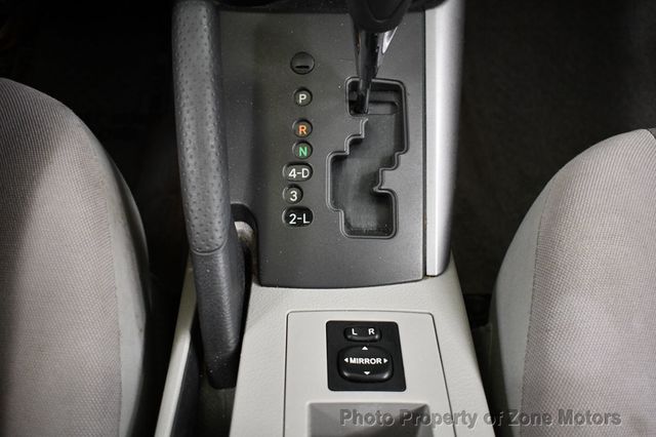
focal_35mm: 37
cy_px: 218
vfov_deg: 35.9
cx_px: 328
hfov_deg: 51.9
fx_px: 674
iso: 3200
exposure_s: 1/100
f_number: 4
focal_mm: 25
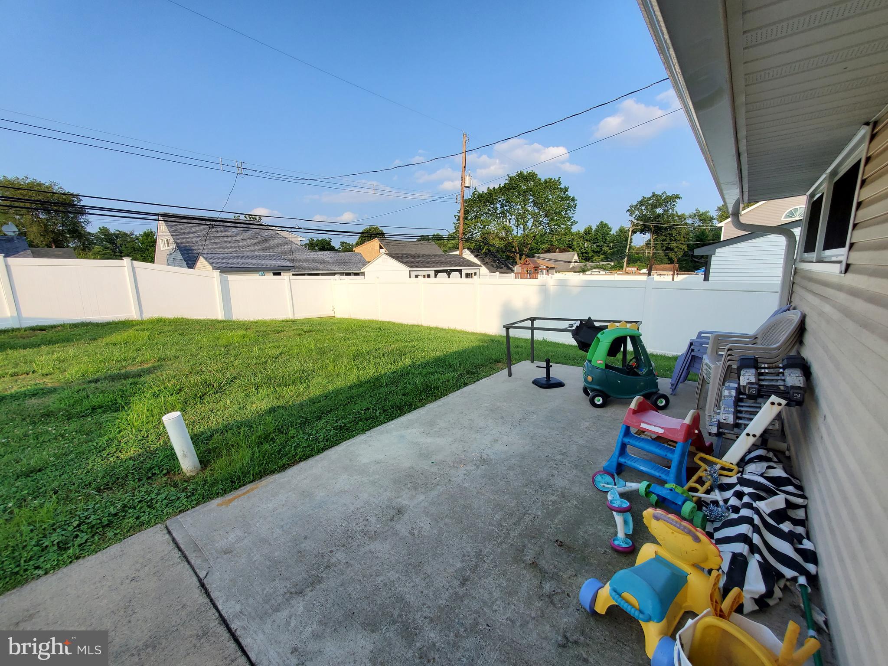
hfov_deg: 106.2
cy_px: 333
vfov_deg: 89.9
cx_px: 444
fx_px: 333
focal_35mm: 13
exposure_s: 1/773
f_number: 2.2
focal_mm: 1.8
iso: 50
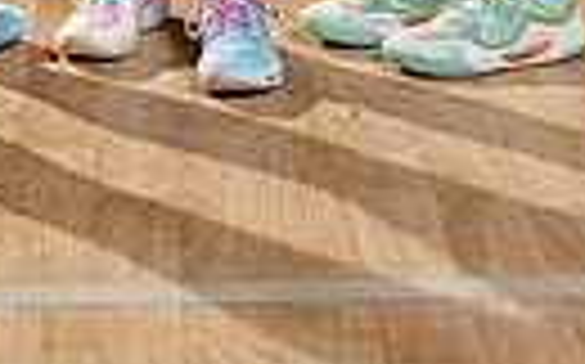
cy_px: -638
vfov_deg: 7.9
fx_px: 2358
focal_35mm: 148
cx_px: 104
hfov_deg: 14.1
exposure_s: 1/250
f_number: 8
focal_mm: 42
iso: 100
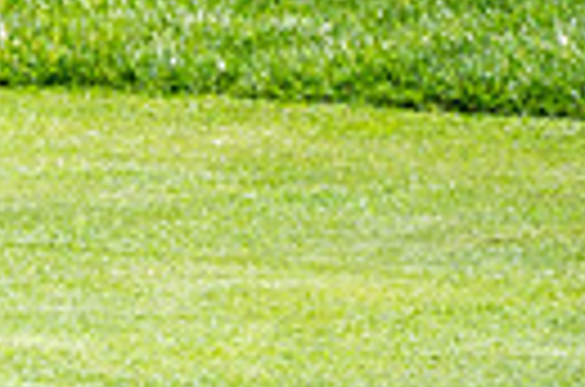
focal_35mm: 1821
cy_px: -73
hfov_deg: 1.1
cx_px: -686
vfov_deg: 0.8
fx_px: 29519
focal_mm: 300
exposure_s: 1/800
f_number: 6.3
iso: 250
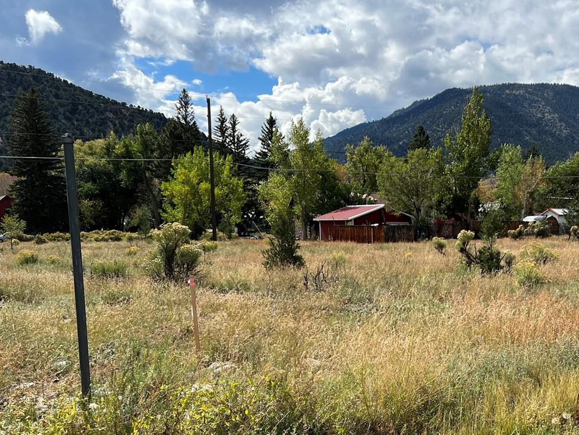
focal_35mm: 42
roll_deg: -1.4
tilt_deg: -8.2
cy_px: 324
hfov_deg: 43.5
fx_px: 703
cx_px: 424
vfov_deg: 33.7
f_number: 1.5
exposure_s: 1/4444
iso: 50
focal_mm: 5.7
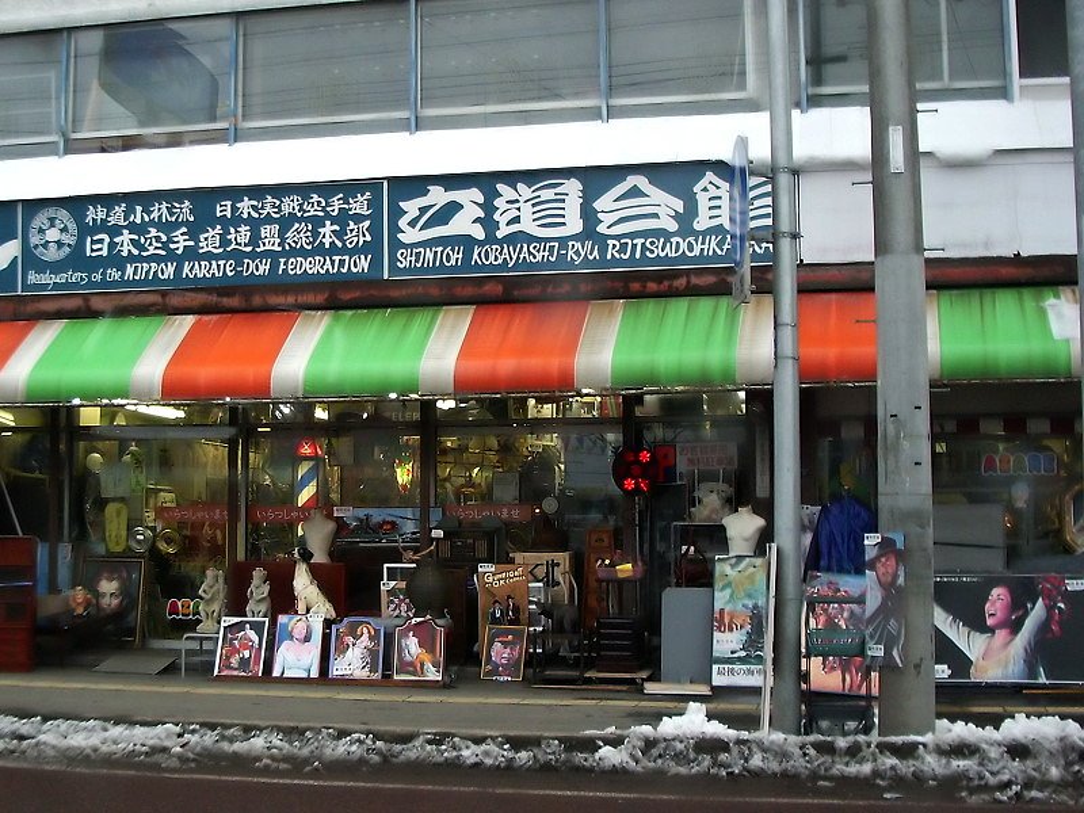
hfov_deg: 52.6
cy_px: 406
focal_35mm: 35
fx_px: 1096
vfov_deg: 40.7
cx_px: 542
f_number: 2.6
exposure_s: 1/40
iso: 160
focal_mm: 5.8
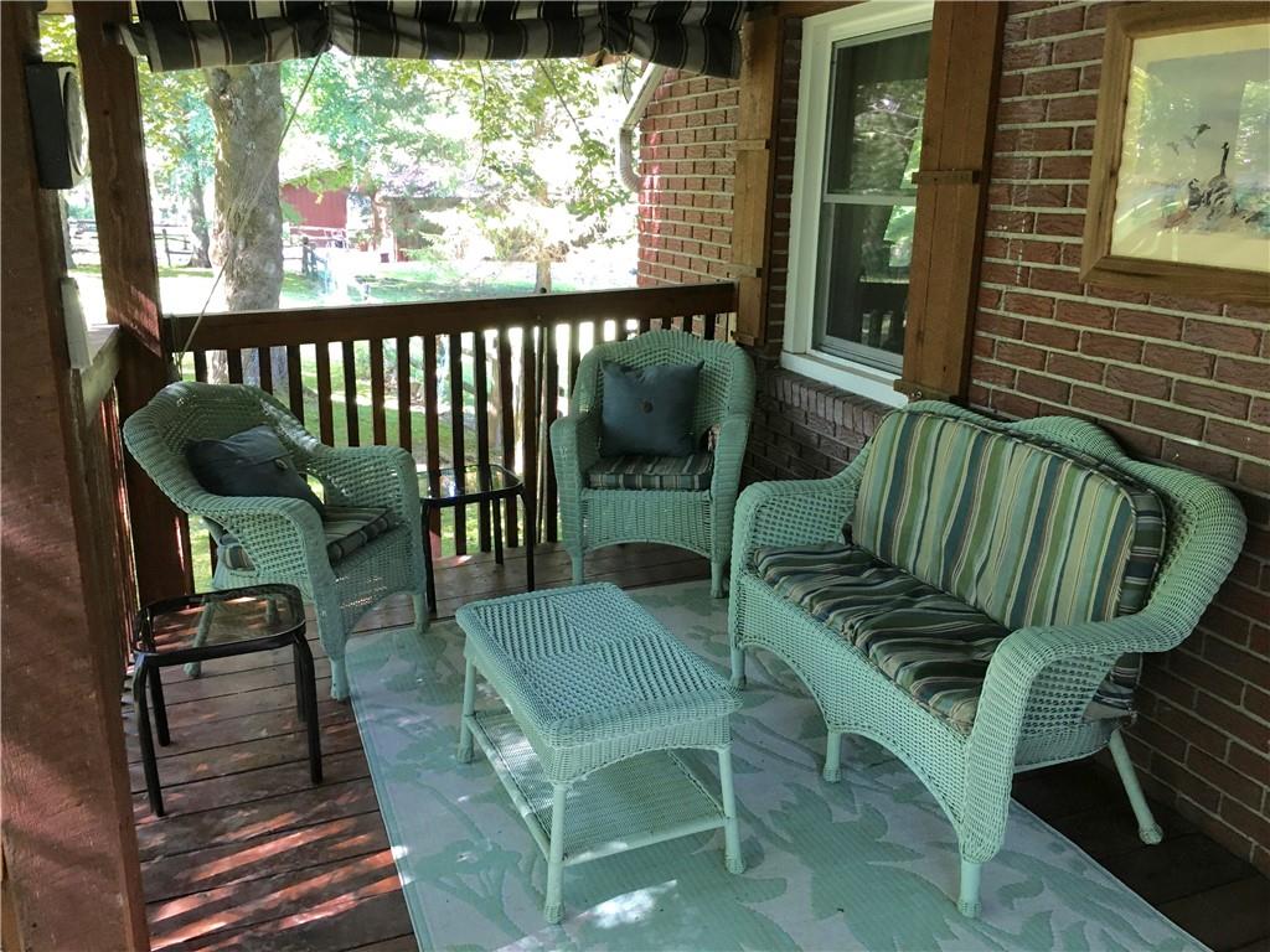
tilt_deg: -16.1
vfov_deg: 48.2
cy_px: 476
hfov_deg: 61.7
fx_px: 1064
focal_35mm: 29
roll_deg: +0.0
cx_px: 635
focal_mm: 4.15
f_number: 2.2
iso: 100
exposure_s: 1/30
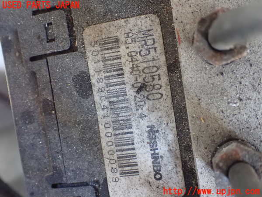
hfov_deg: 42.9
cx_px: 131
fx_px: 333
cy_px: 98
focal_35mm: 44
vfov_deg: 32.9
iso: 1600
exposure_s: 1/40
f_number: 2.9
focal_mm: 7.84
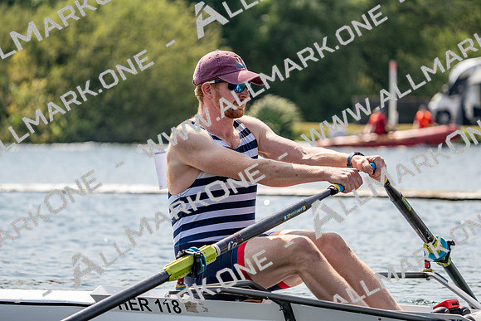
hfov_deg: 10.3
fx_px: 2673
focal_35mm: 200
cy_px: 160
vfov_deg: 6.9
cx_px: 240
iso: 250
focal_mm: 200
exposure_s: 1/1600
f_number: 5.6
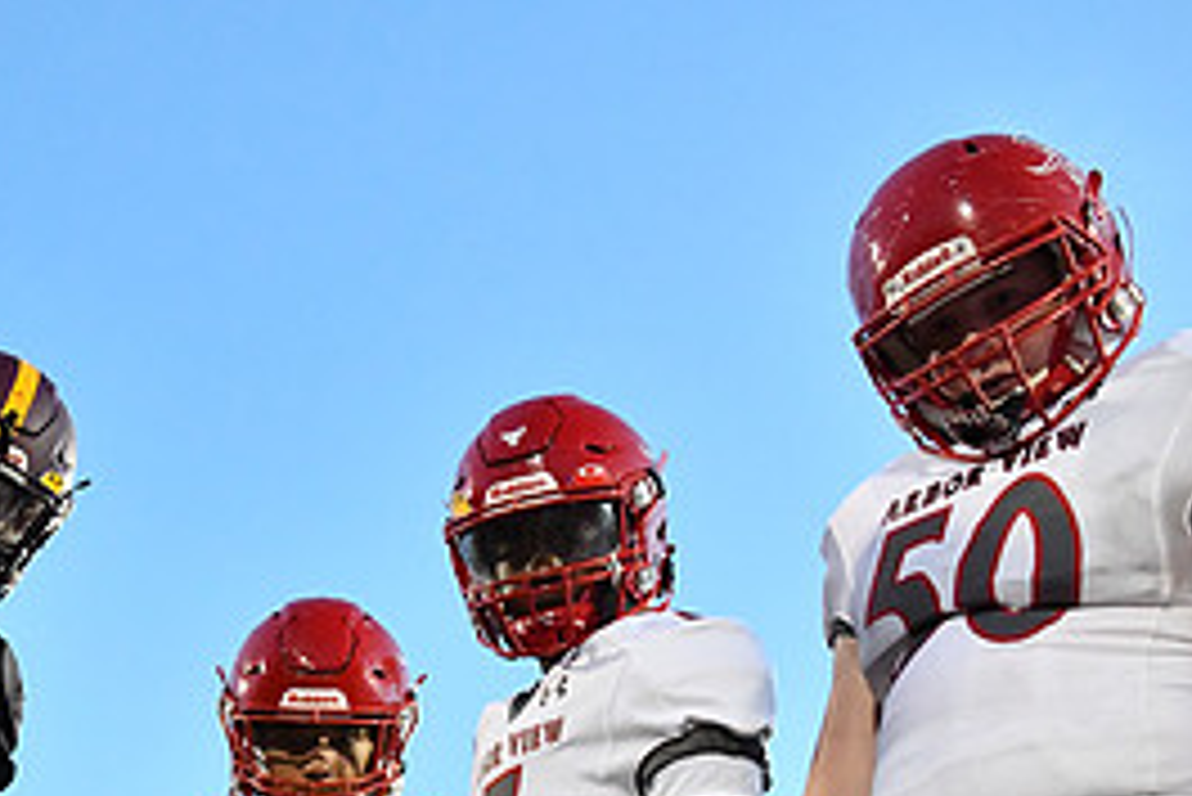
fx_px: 2319
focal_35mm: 70
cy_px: 794
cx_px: 162
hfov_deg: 27.9
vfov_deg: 19.0
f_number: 3.2
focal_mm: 32
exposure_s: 1/2500
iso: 11400
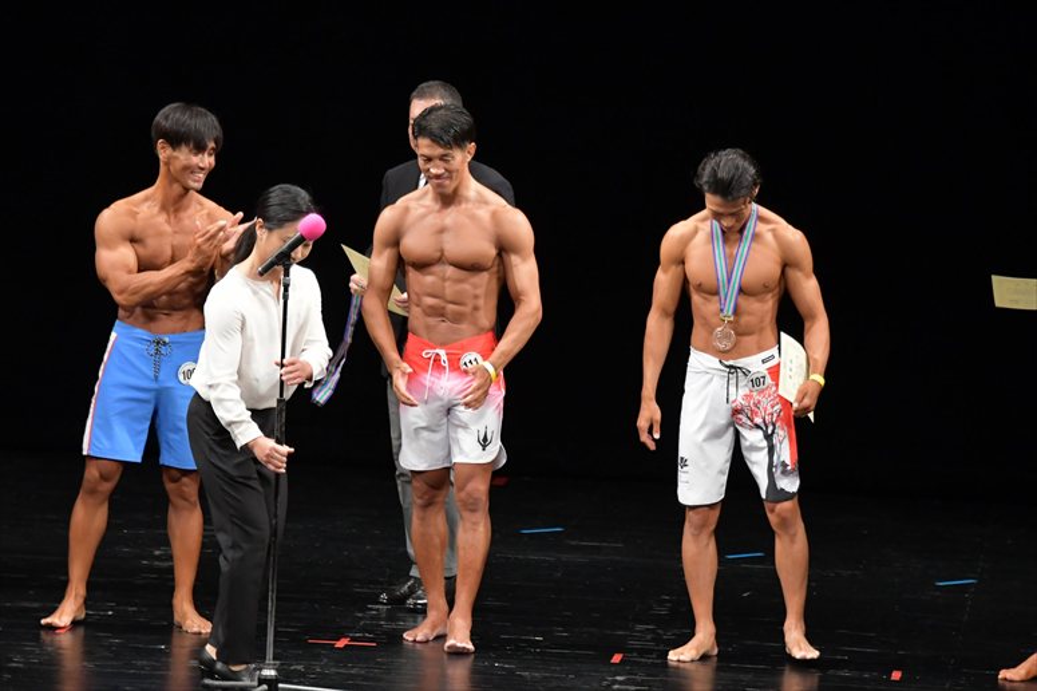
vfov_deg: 5.4
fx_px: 7342
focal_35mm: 255
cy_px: 346
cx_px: 518
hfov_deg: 8.1
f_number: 5.6
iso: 3200
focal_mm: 170
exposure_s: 1/400
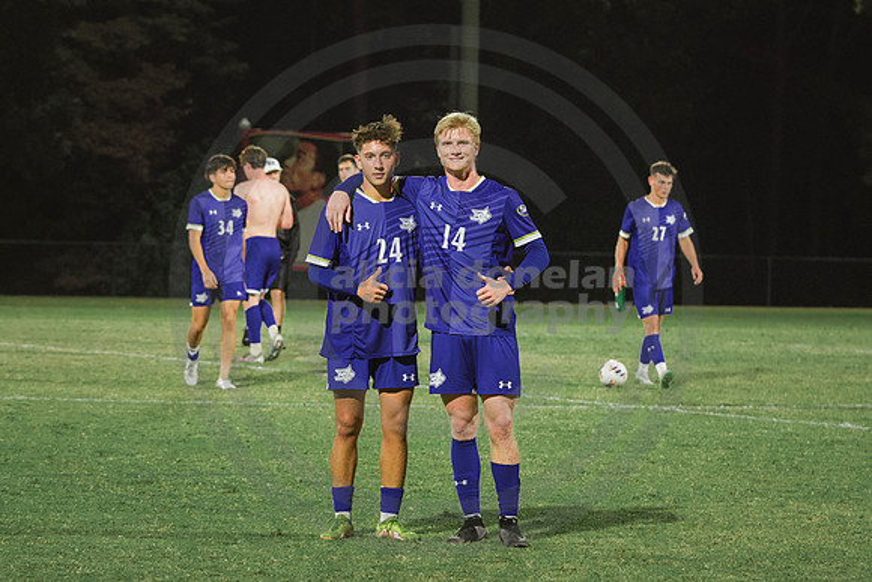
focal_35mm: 174
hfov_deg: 11.8
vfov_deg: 7.9
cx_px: 366
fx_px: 4227
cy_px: 280
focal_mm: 90
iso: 2000
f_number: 4
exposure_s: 1/200
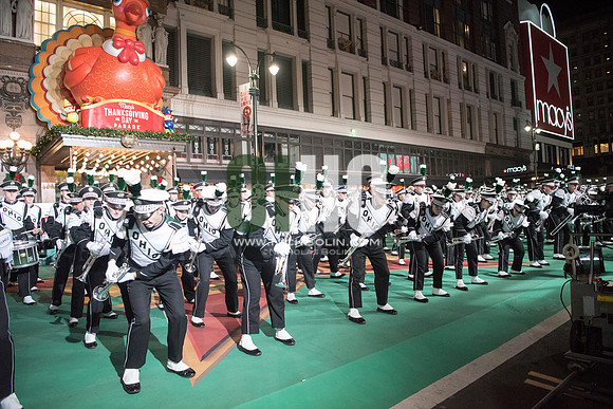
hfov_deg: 73.7
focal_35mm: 24
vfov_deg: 53.2
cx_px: 306
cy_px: 204
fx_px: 409
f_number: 2.8
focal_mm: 24
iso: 8000
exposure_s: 1/1250
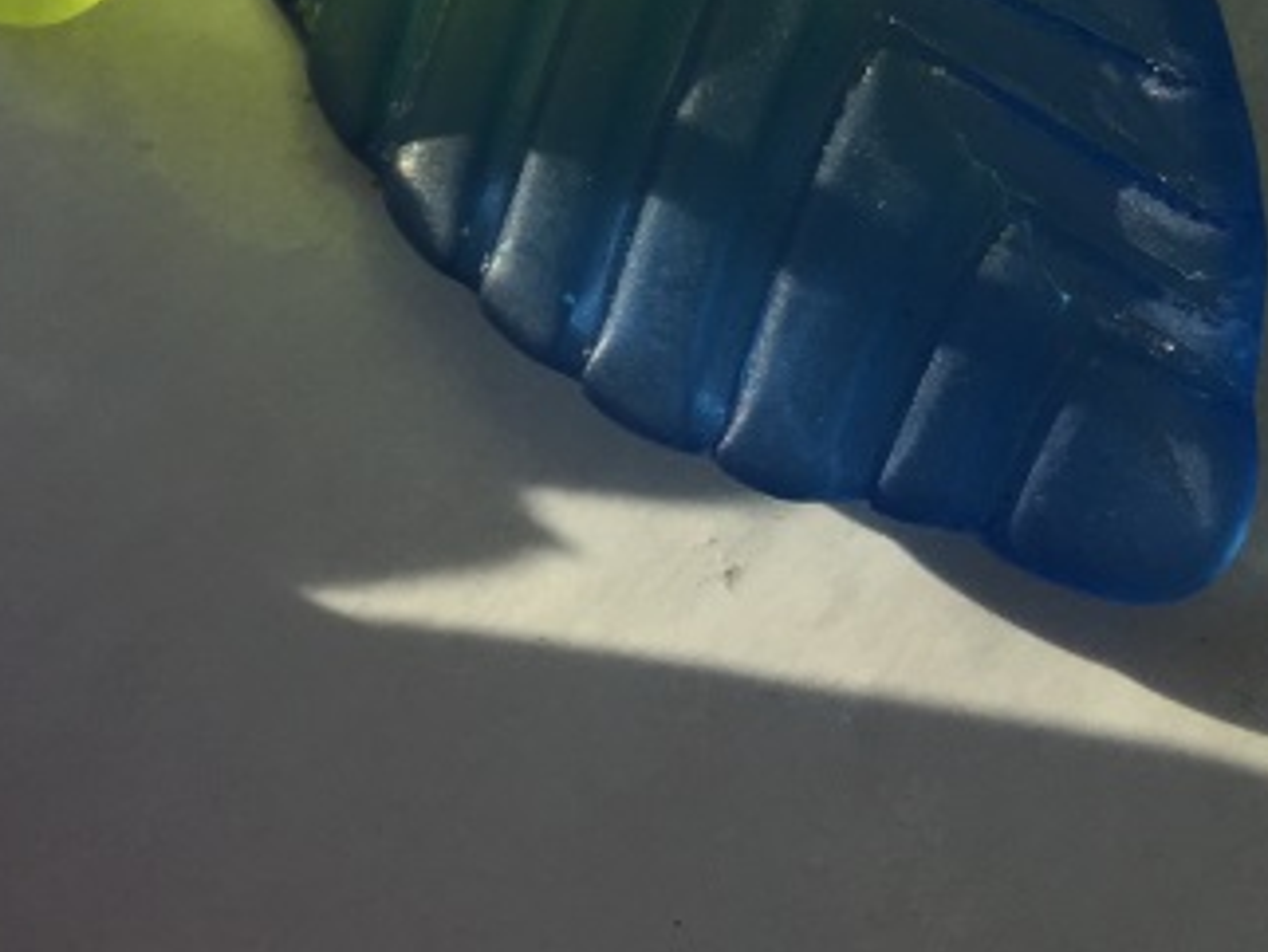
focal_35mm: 90
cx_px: -390
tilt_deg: -61.4
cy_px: 4
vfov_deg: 16.1
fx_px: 3299
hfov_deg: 19.9
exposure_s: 1/646
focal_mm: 4.15
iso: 25
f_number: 2.2
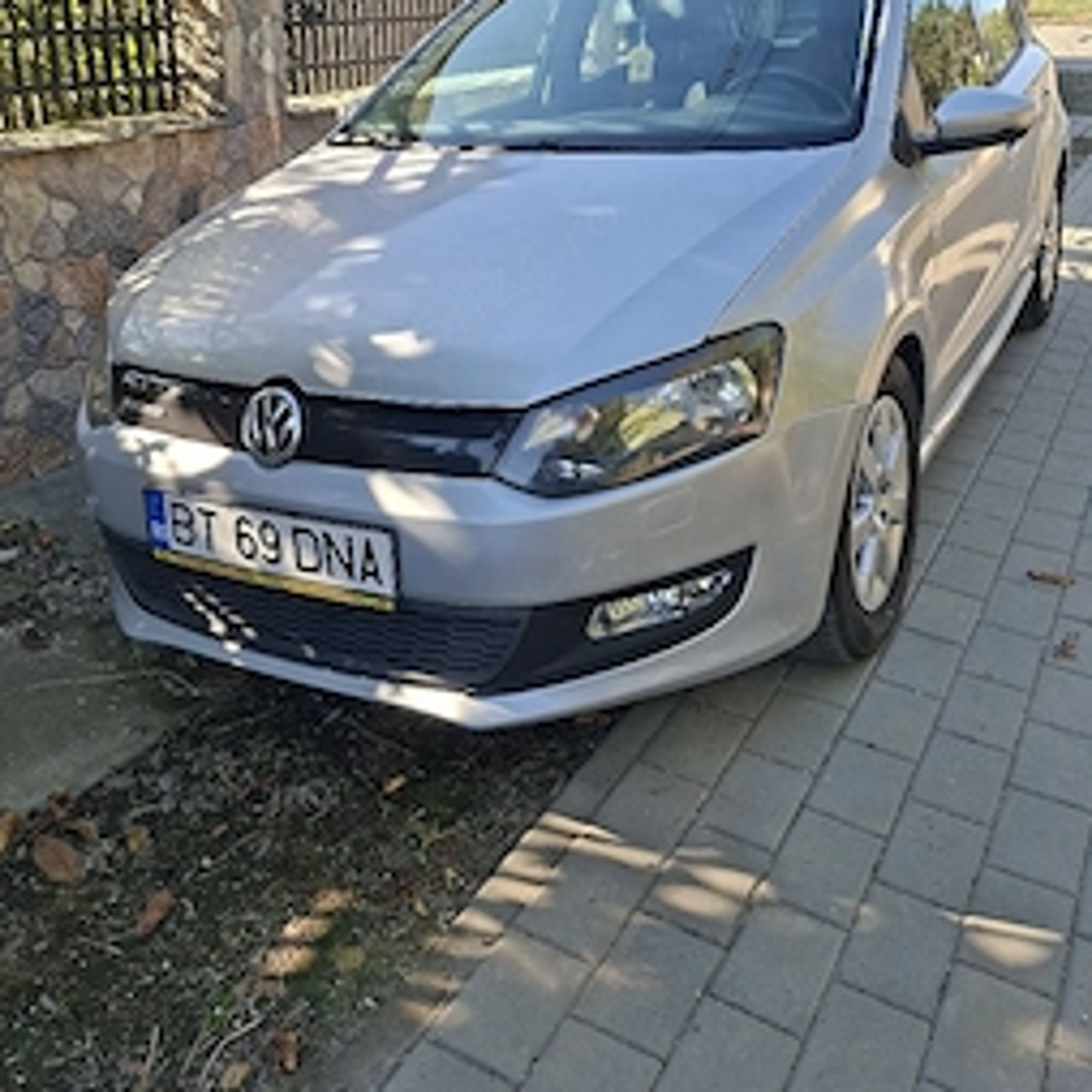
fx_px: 1142
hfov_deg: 51.1
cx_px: 567
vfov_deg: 50.1
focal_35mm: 32
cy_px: 353
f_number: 1.8
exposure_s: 1/588
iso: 50
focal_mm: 5.54
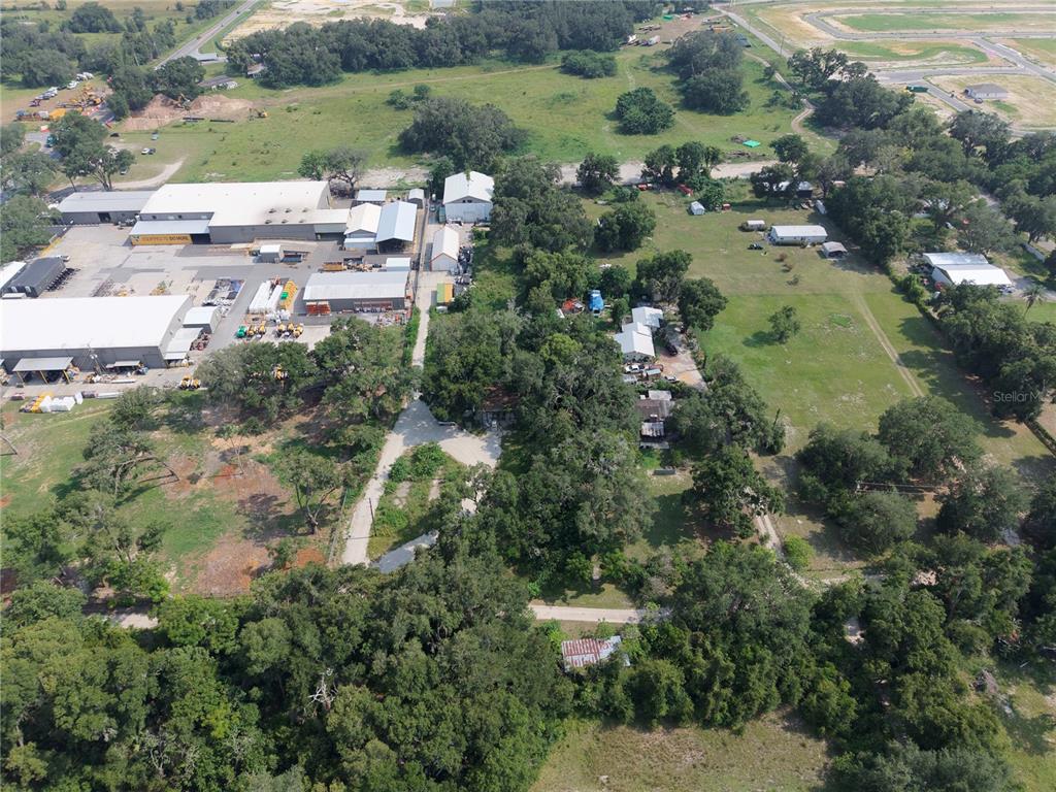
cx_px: 528
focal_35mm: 24
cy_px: 396
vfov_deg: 56.8
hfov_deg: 71.6
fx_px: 732
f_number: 1.8
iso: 400
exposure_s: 1/5000
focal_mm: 8.67
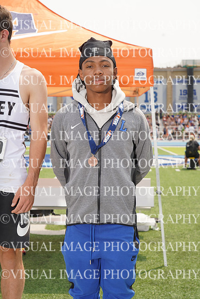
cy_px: 150
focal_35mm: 68
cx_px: 100
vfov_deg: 29.6
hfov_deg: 20.0
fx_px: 566
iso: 100
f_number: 8
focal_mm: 68
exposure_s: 1/200
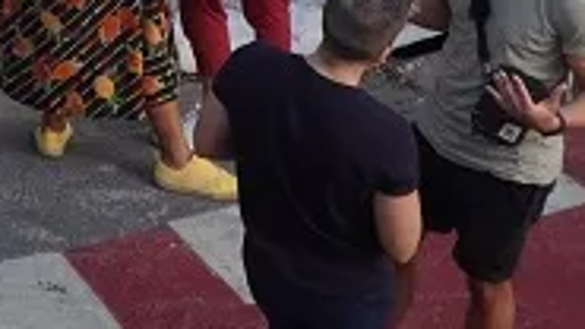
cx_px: -313
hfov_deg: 13.2
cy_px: -465
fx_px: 2373
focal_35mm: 153
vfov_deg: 7.4
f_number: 4
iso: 250
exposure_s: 1/250
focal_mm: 18
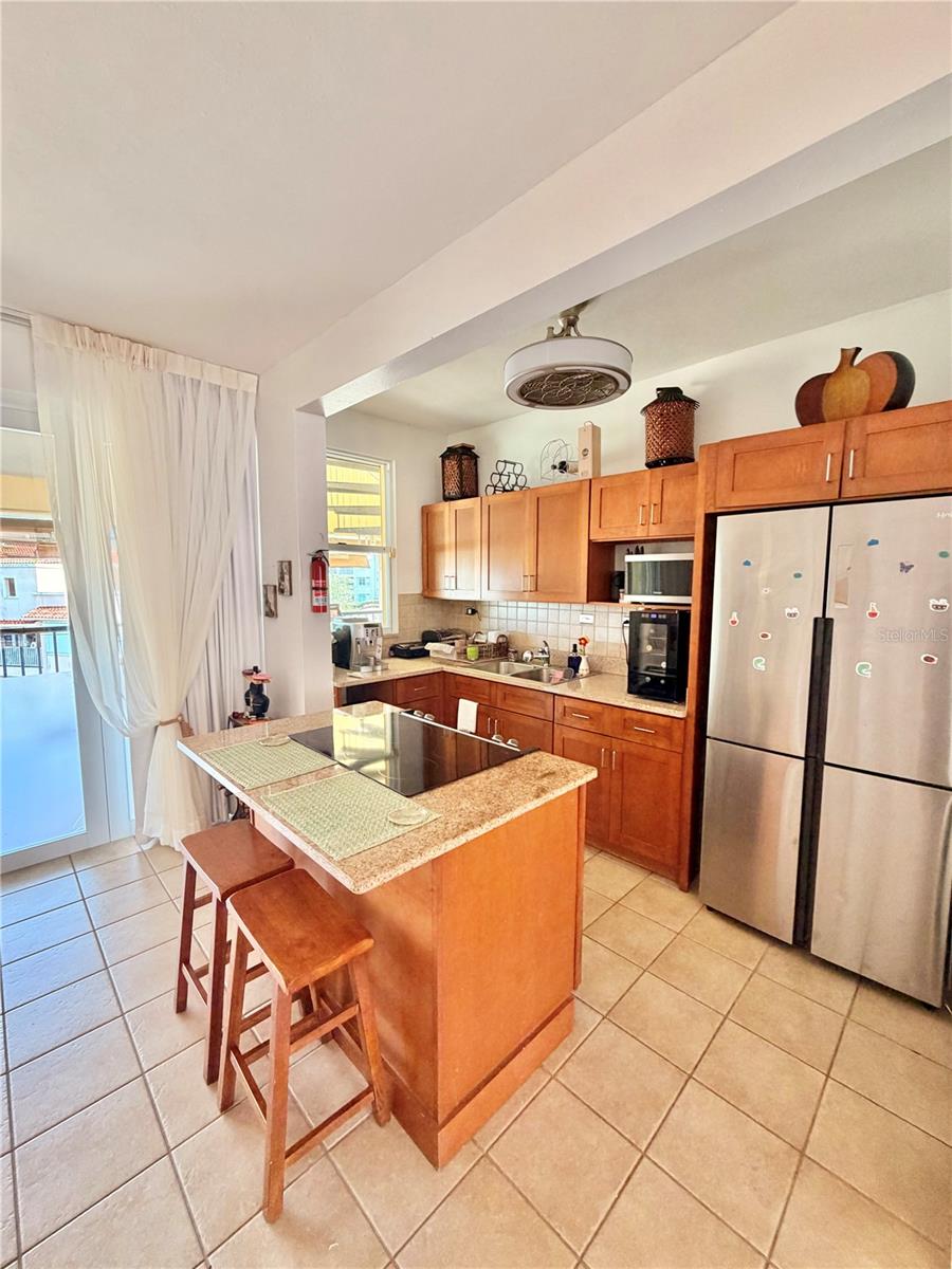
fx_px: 513
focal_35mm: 14
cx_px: 476
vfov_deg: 102.1
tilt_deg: -5.7
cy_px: 634
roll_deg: -0.3
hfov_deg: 85.7
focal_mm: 2.22
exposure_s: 1/60
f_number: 2.2
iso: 160
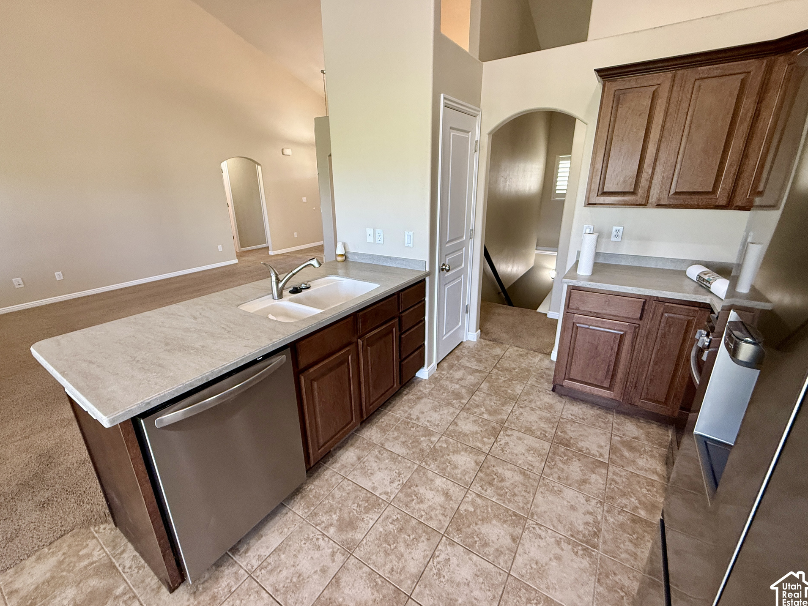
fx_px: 350
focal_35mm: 15
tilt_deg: -17.2
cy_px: 298
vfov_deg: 81.8
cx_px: 393
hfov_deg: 98.1
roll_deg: +0.9
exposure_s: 1/120
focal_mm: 2.22
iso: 250
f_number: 2.2
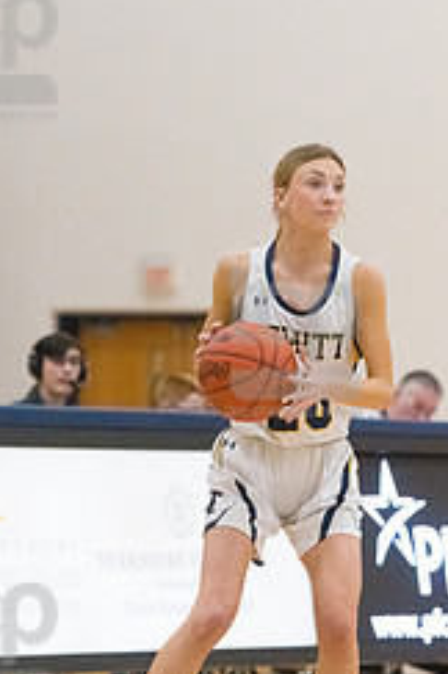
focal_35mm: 277
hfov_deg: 4.9
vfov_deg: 7.4
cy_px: 343
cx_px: 296
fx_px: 5185
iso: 8000
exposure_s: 1/1250
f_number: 4.5
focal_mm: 150
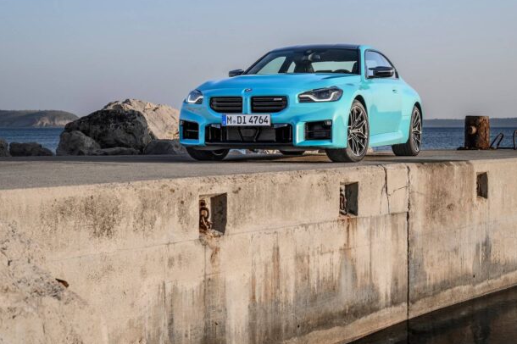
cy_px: 172
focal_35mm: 62
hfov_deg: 32.4
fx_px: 890
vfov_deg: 21.9
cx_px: 265
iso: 32
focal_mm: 60
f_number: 8
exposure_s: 1/50
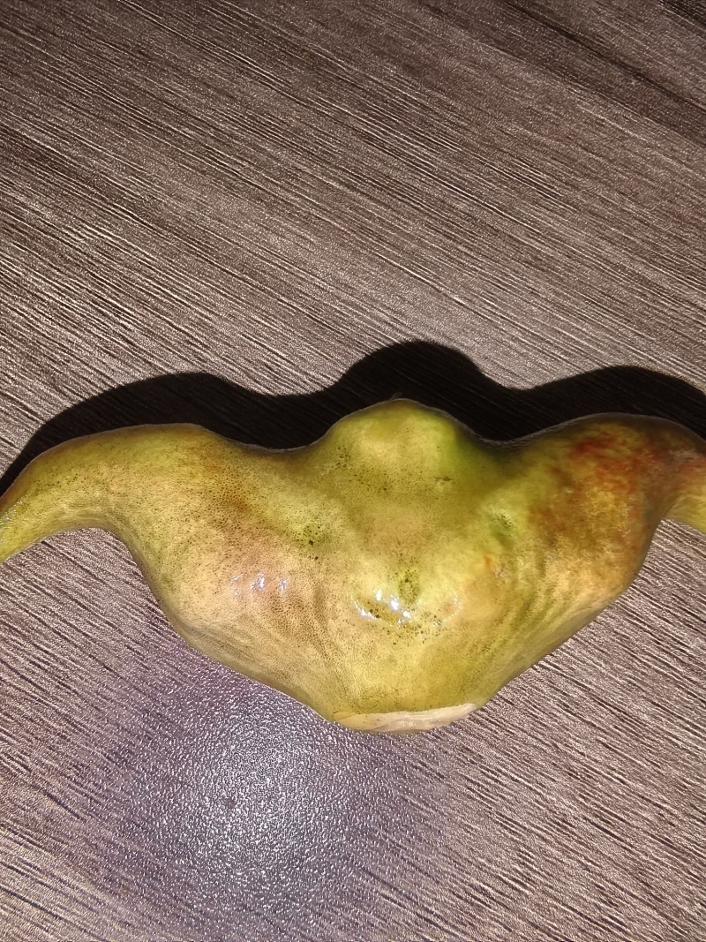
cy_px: 471
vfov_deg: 65.3
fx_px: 734
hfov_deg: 51.3
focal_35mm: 27
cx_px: 353
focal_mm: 1.68
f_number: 2.2
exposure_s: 1/102
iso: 50
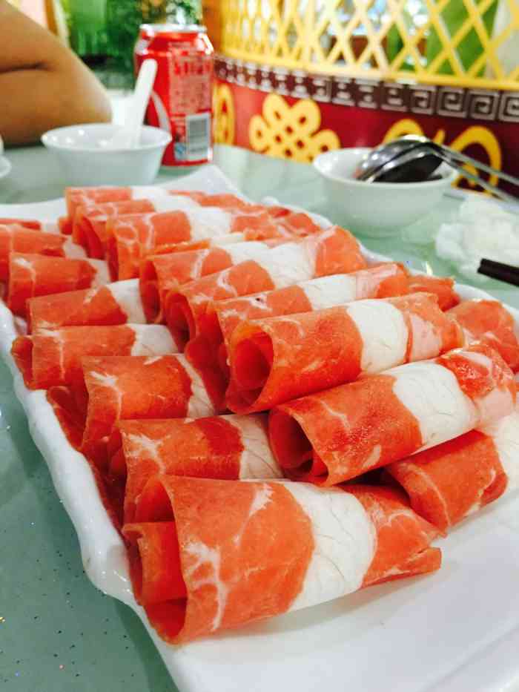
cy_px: 346
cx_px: 260
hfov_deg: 48.2
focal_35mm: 29
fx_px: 580
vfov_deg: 61.7
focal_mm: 4.15
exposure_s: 1/8
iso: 100
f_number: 2.2
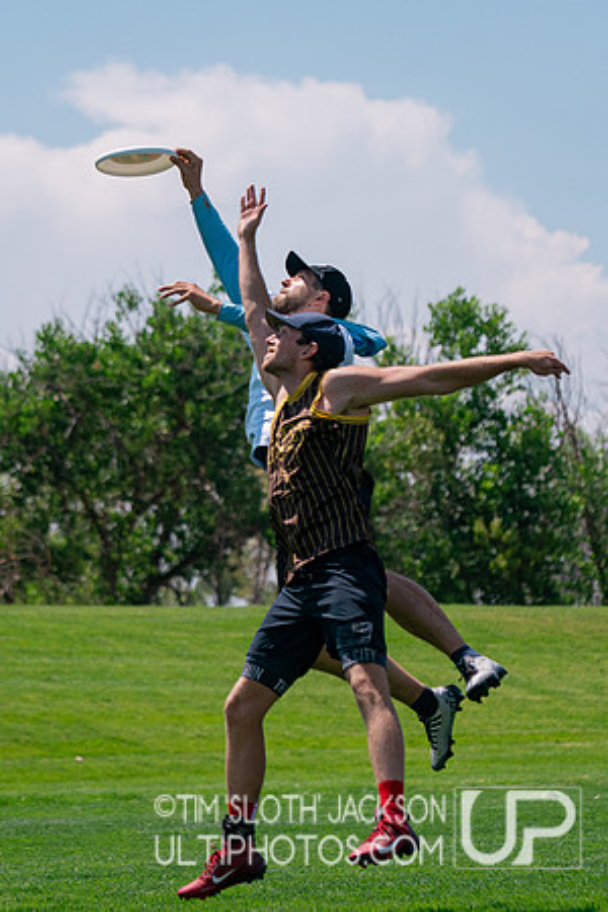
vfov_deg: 12.5
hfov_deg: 8.3
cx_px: 272
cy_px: 392
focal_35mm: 164
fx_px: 4165
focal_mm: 96
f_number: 4
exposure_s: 1/8000
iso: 640
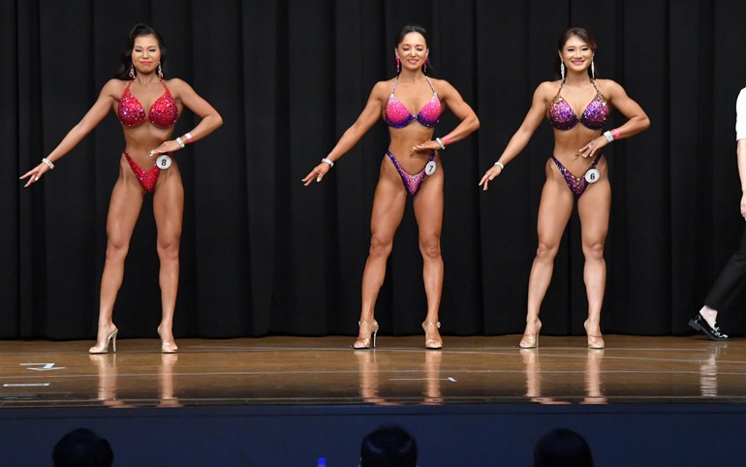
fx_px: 4210
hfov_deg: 10.1
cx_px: 374
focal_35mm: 207
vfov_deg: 6.3
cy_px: 242
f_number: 5.6
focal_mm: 135
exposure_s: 1/400
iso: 8000
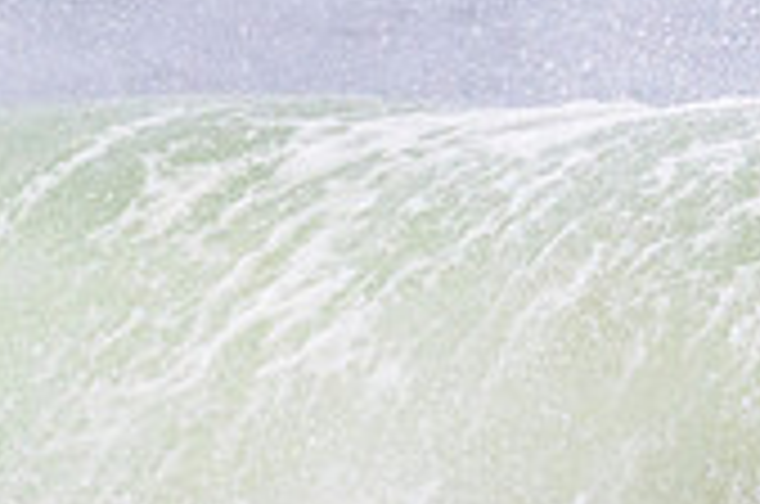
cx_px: 900
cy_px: 503
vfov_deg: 0.4
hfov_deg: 0.6
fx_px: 69598
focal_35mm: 3303
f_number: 11
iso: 2000
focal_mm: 800
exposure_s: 1/2000
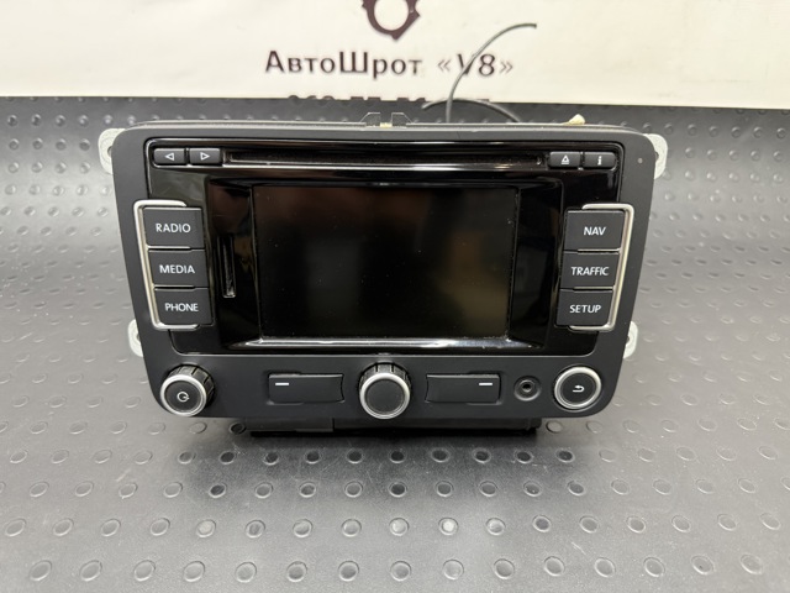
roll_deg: -1.8
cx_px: 395
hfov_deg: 71.6
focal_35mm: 24
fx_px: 548
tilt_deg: -32.0
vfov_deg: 56.8
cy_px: 296
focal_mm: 6.76
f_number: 1.78
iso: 250
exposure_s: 1/50
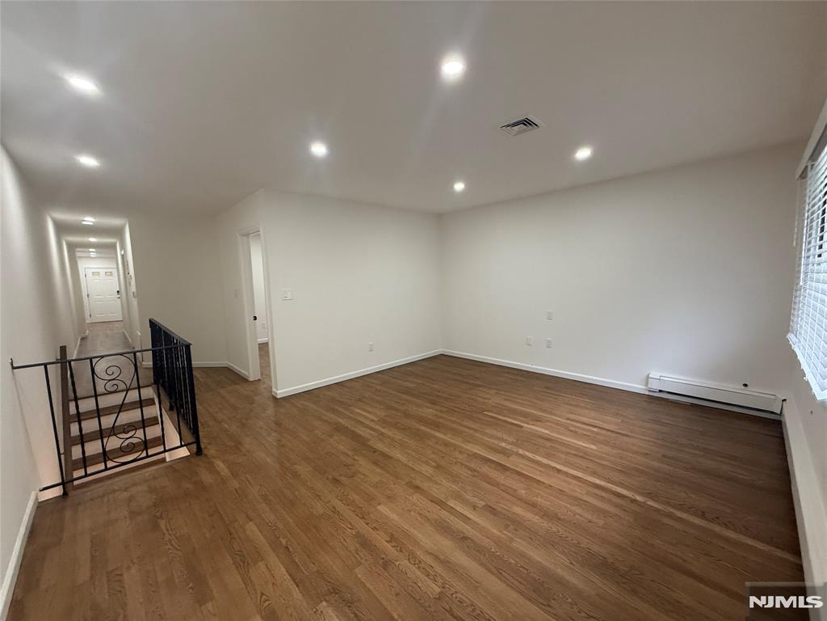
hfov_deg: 102.1
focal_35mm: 14
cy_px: 310
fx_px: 334
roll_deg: +1.2
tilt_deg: -5.5
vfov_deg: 85.7
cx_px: 414
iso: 320
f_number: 2.2
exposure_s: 1/120
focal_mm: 2.22
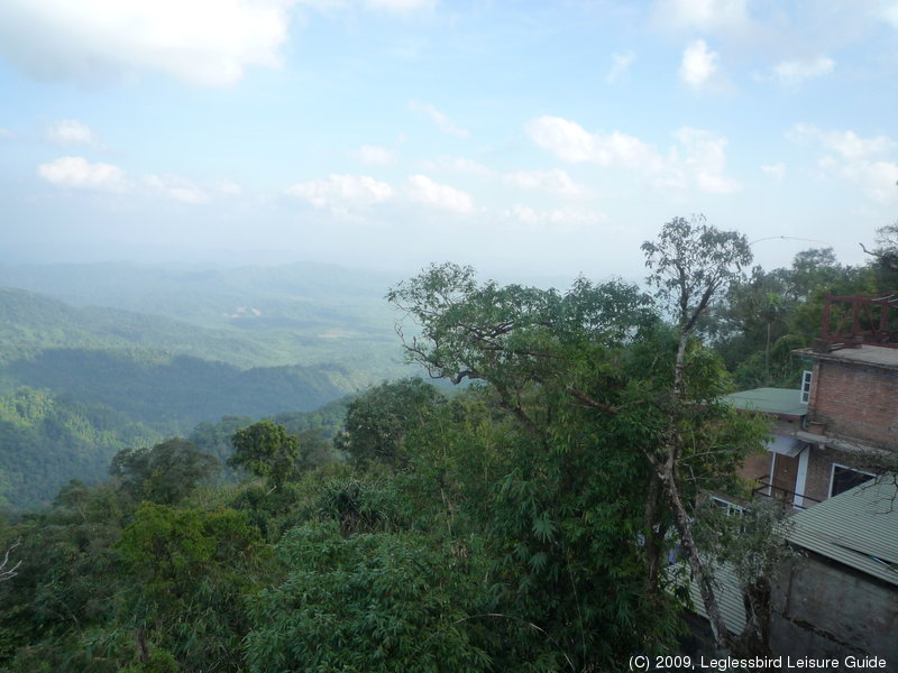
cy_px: 336
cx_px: 449
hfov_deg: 69.4
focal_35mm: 25
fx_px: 649
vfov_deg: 54.9
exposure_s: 1/500
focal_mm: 4.4
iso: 160
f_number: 3.2
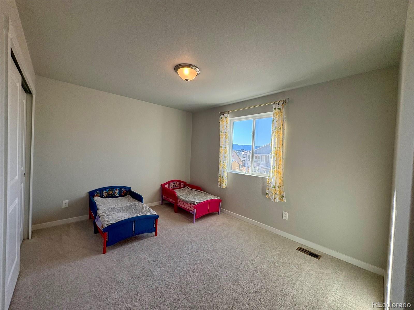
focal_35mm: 14
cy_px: 155
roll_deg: -2.1
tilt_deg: -0.9
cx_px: 207
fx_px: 167
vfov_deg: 85.7
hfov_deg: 102.1
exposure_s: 1/148
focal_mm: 2.22
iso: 64
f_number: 2.2
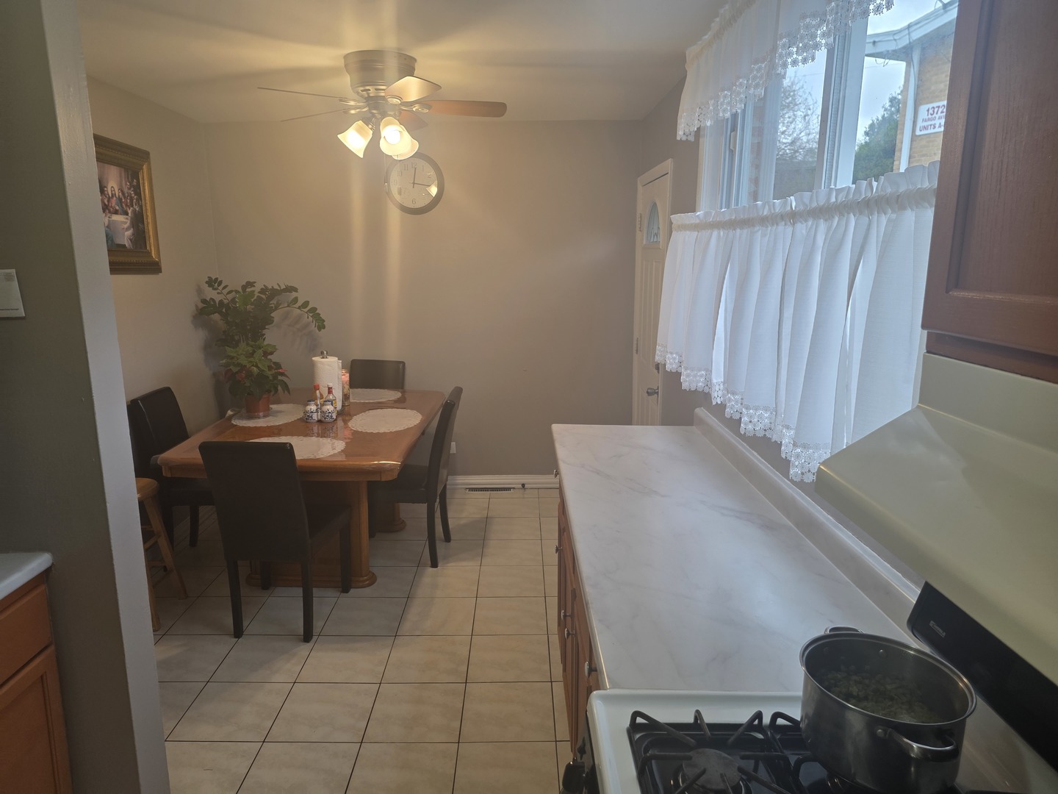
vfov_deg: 58.9
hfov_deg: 73.9
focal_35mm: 23
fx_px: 703
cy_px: 397
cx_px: 529
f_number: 1.7
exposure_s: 1/120
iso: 100
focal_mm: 6.25
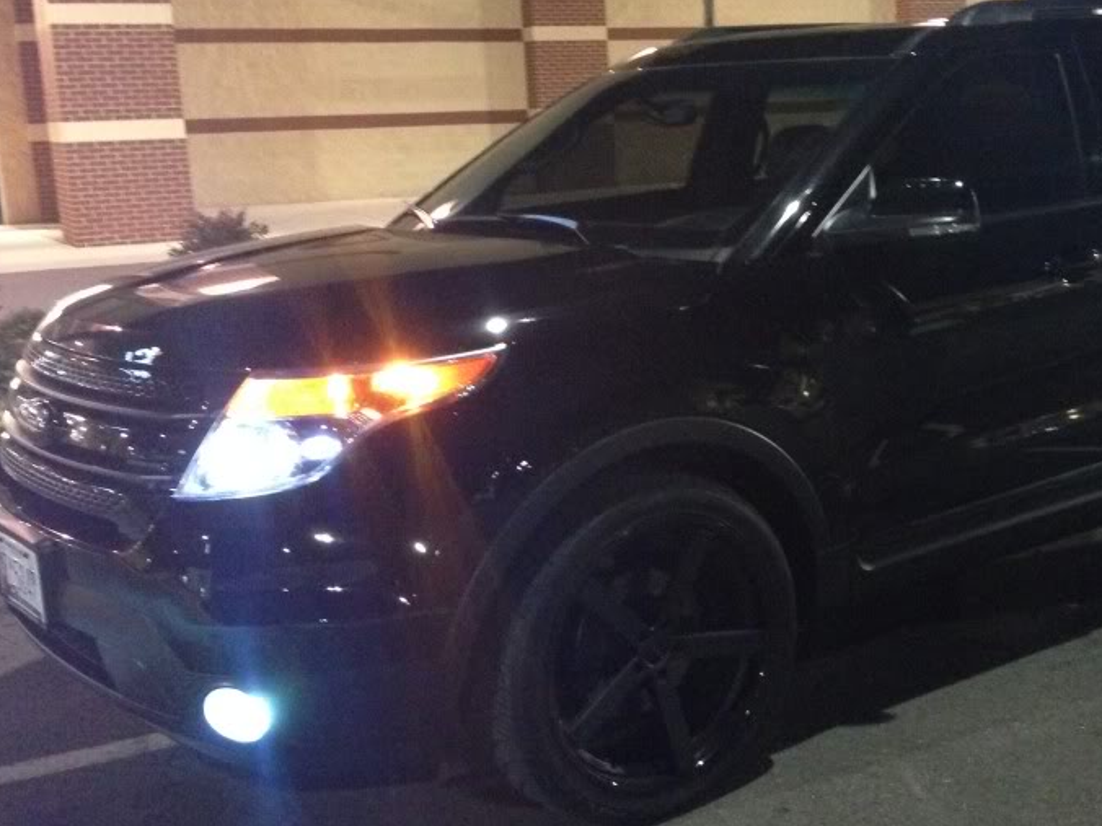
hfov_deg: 37.6
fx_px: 1592
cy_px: 384
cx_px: 771
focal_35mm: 50
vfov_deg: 29.1
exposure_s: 1/15
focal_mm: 4.1
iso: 800
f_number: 2.4
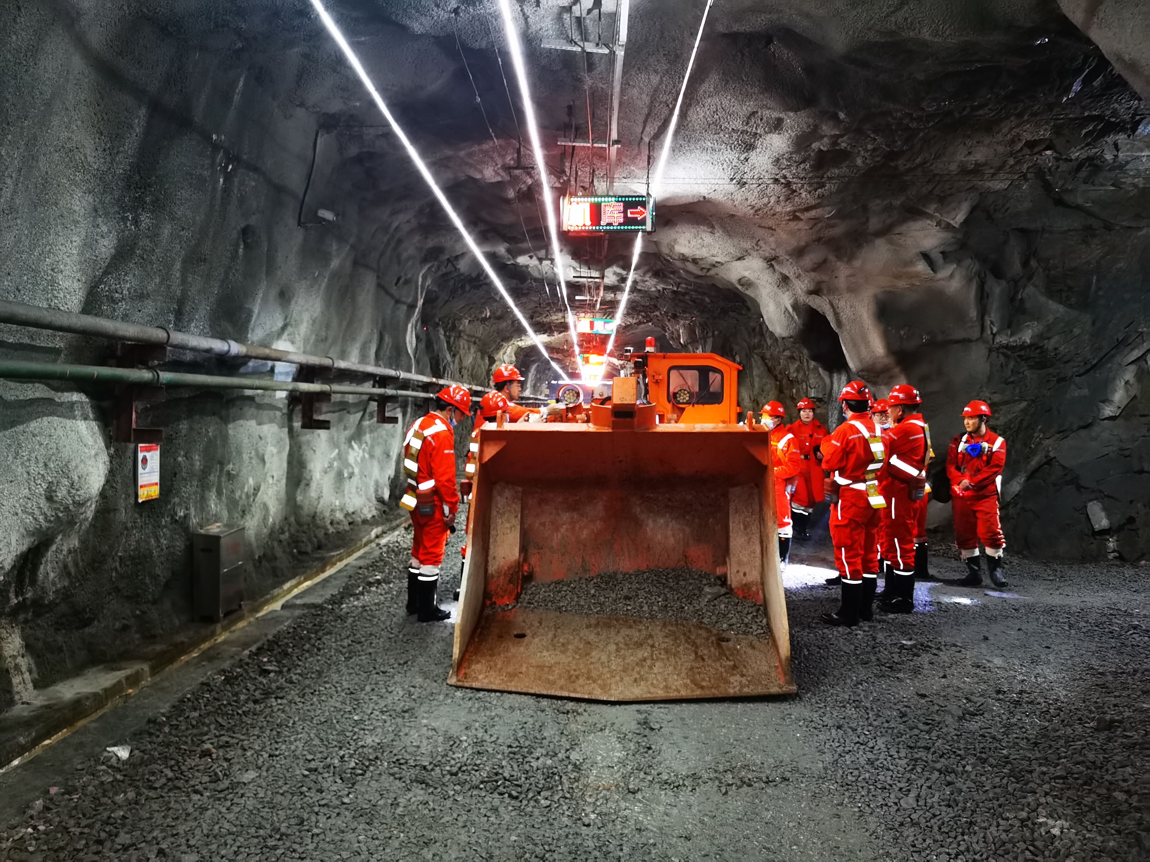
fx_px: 897
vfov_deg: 51.4
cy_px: 431
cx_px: 575
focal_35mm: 27
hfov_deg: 65.3
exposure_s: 1/20
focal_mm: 5.56
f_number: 1.6
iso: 800
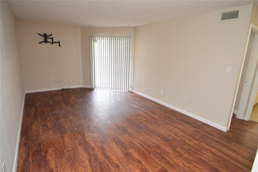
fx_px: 129
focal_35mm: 18
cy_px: 86
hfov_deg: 90.1
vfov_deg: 67.3
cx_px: 129
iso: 1100
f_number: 4
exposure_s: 1/60
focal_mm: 12
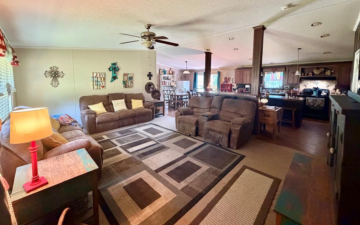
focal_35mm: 15
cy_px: 90
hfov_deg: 101.5
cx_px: 179
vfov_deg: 74.0
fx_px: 147
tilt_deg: -3.9
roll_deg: +0.5
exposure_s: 1/60
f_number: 2.2
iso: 640
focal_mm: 2.22
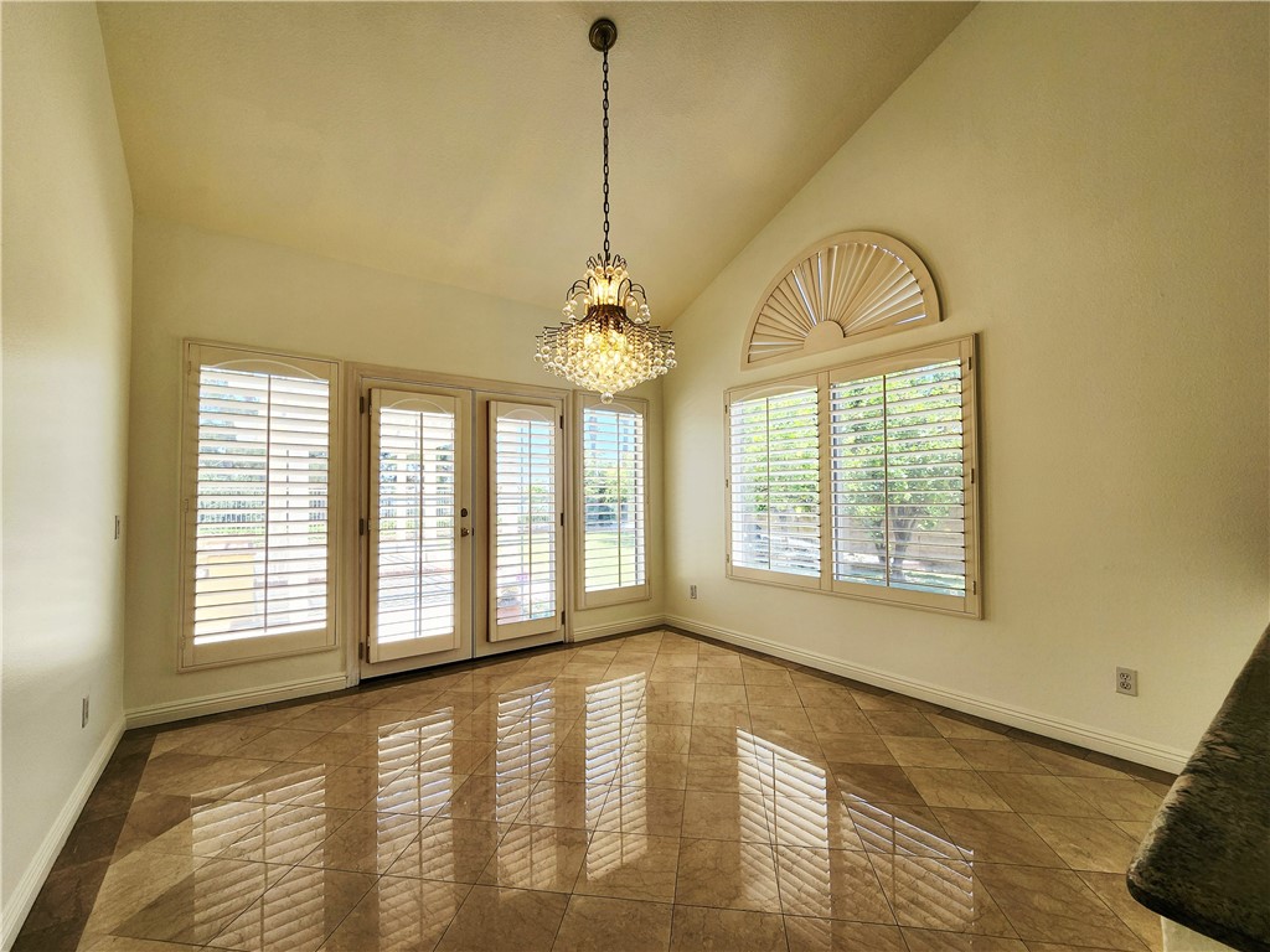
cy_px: 476
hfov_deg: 106.2
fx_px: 477
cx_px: 635
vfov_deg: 89.9
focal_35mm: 13
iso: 50
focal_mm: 2.2
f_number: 2.2
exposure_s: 1/217
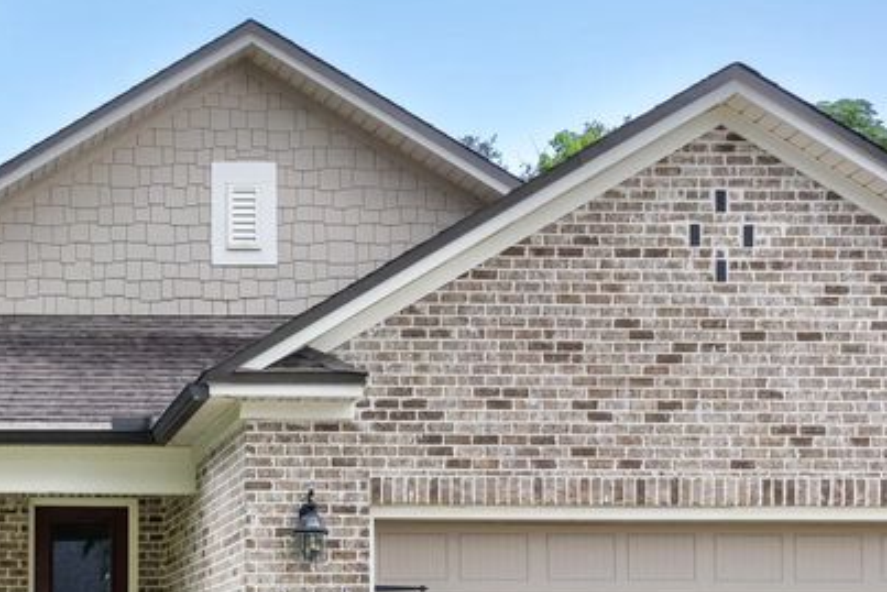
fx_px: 2194
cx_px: 200
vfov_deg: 15.2
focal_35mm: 89
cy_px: 527
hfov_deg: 22.6
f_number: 7.1
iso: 100
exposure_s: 1/125
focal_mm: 35
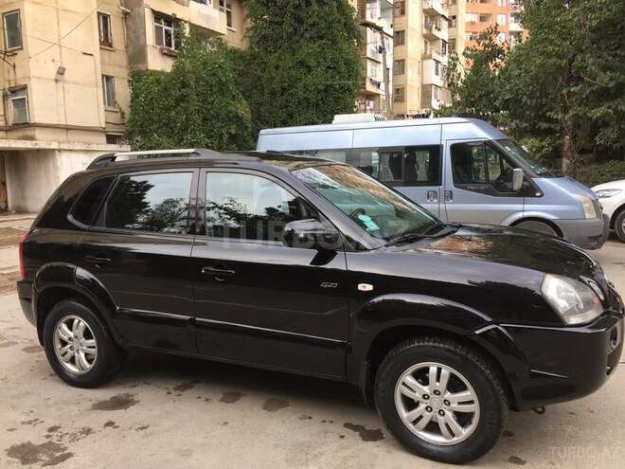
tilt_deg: -5.0
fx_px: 524
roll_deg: +0.3
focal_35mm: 29
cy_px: 234
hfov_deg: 61.7
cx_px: 312
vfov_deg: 48.2
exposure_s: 1/220
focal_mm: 4.15
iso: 32
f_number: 2.2
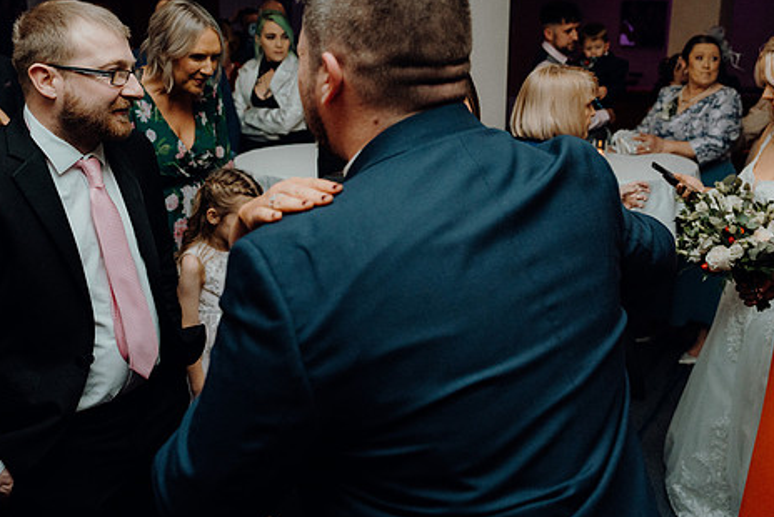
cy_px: 206
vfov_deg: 37.8
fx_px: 753
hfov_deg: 54.3
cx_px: 432
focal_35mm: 35
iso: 2500
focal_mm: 28
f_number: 3.5
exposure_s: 1/160
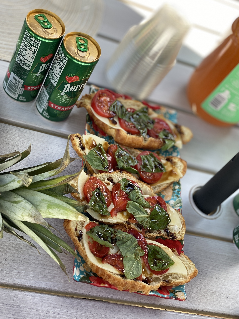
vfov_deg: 34.9
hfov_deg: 26.6
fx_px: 506
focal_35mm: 55
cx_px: 121
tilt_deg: -47.3
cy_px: 157
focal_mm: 6
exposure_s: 1/122
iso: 20
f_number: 2
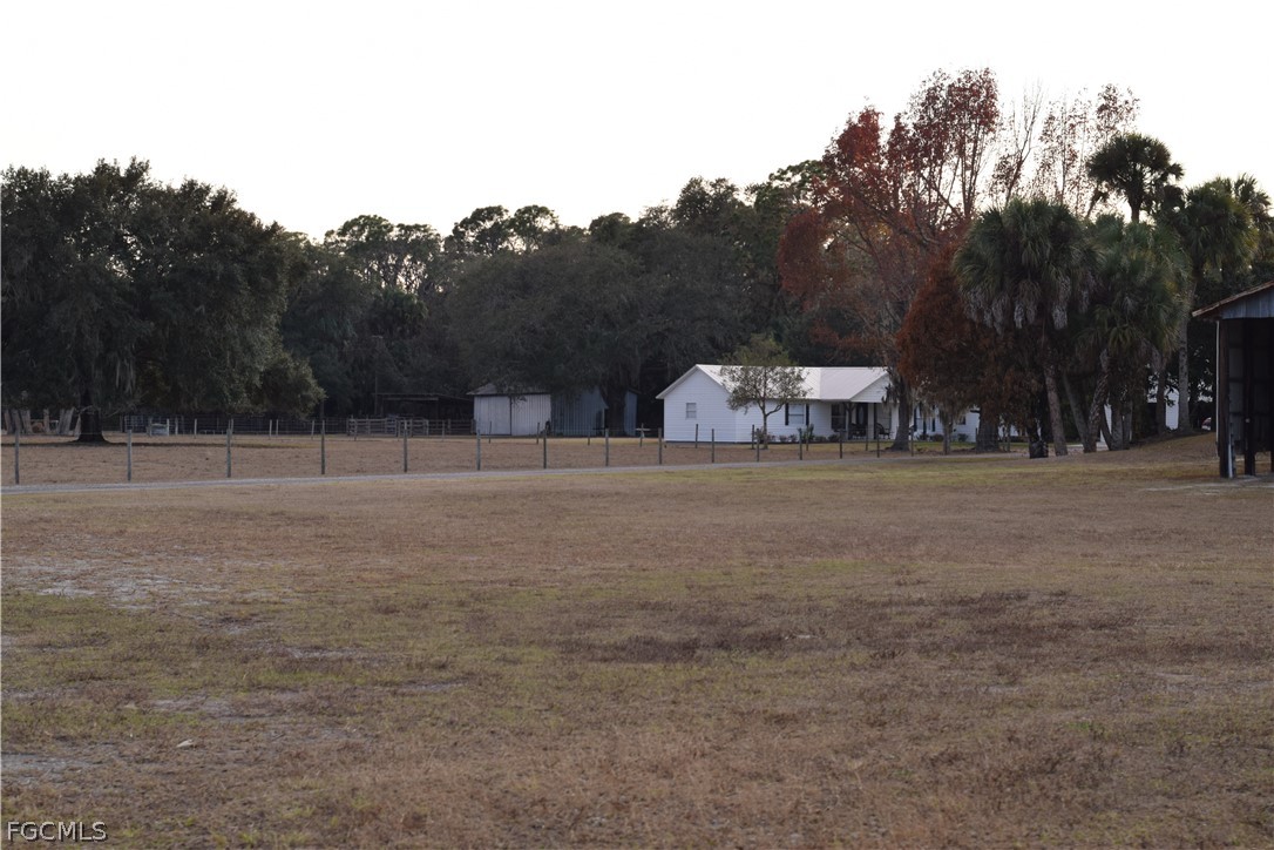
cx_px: 637
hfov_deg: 27.0
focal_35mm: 75
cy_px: 425
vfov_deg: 18.2
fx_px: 2654
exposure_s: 1/160
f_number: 6.3
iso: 400
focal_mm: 50
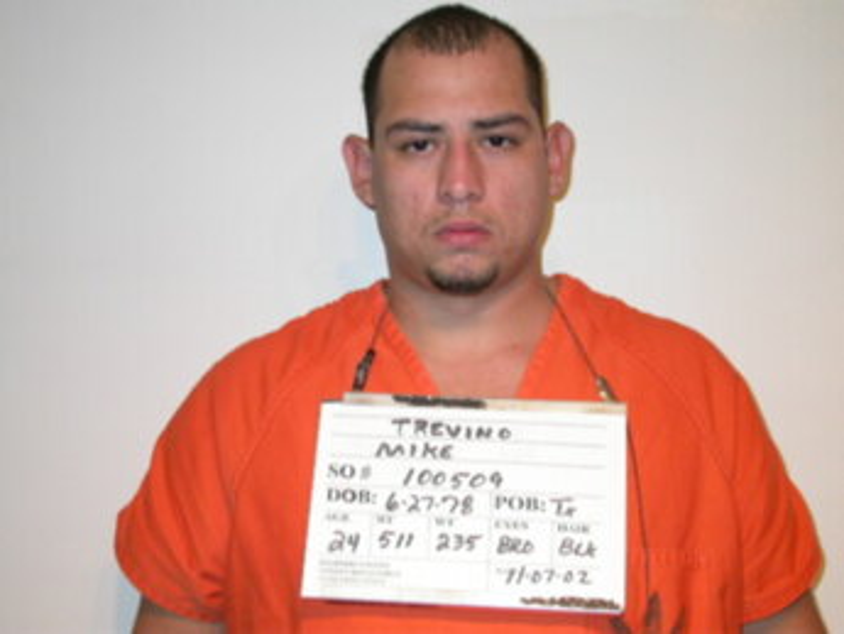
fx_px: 1537
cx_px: 422
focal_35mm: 63
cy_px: 317
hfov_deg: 30.7
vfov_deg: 23.3
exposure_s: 1/60.3
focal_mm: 13.1
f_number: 3.1
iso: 100
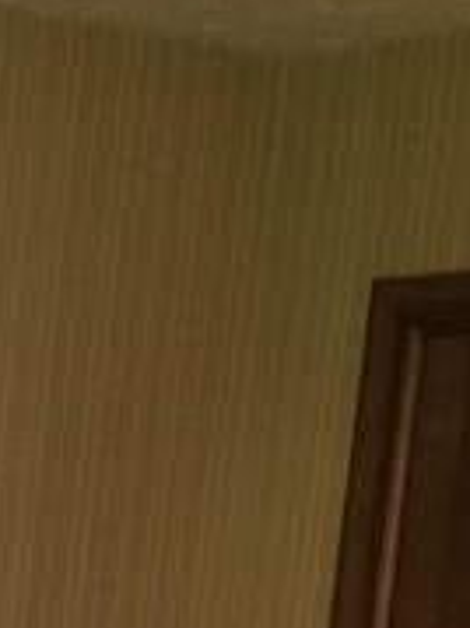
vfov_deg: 10.8
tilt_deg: -11.0
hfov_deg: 8.4
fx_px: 3009
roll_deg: -2.6
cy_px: 1302
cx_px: -526
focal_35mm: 166
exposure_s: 1/15
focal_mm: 4.15
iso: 100
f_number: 2.2
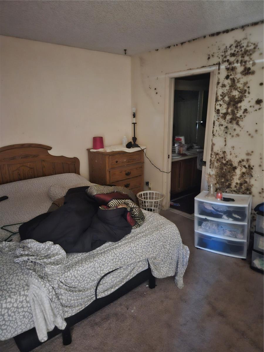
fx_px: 234
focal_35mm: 23
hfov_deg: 58.9
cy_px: 176
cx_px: 132
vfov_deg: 73.9
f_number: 1.8
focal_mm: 5.4
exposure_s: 1/8
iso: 1600
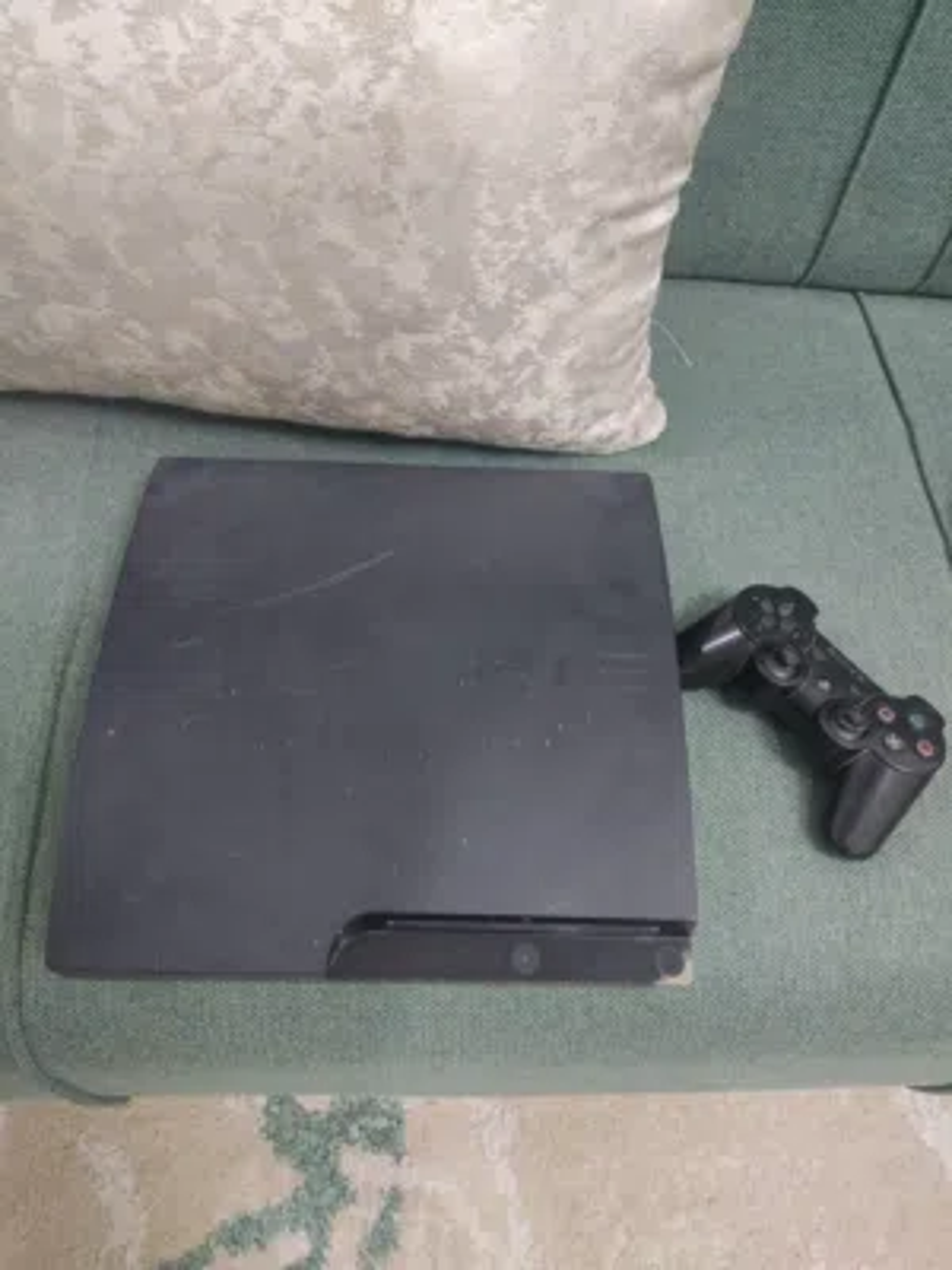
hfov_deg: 53.1
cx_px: 476
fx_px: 953
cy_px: 635
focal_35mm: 26
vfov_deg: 67.3
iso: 754
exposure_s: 1/33
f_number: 1.79
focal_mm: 4.74
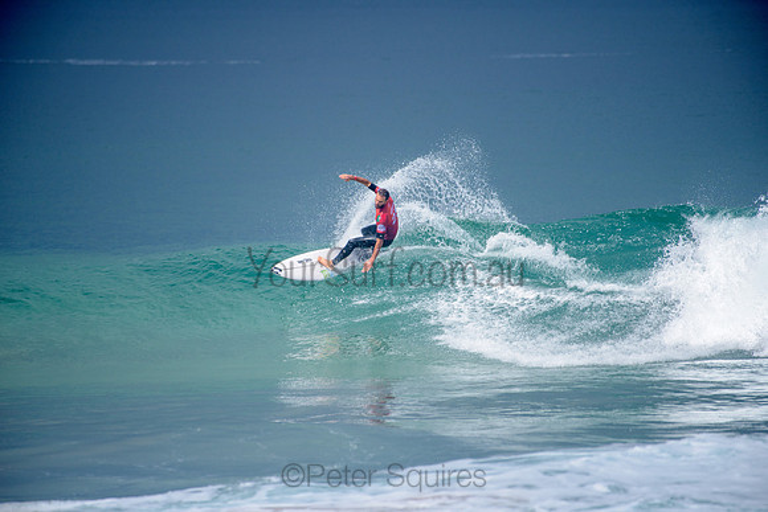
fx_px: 10669
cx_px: 384
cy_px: 256
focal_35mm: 500
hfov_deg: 4.1
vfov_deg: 2.8
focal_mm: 500
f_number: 5.6
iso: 160
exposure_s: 1/2000
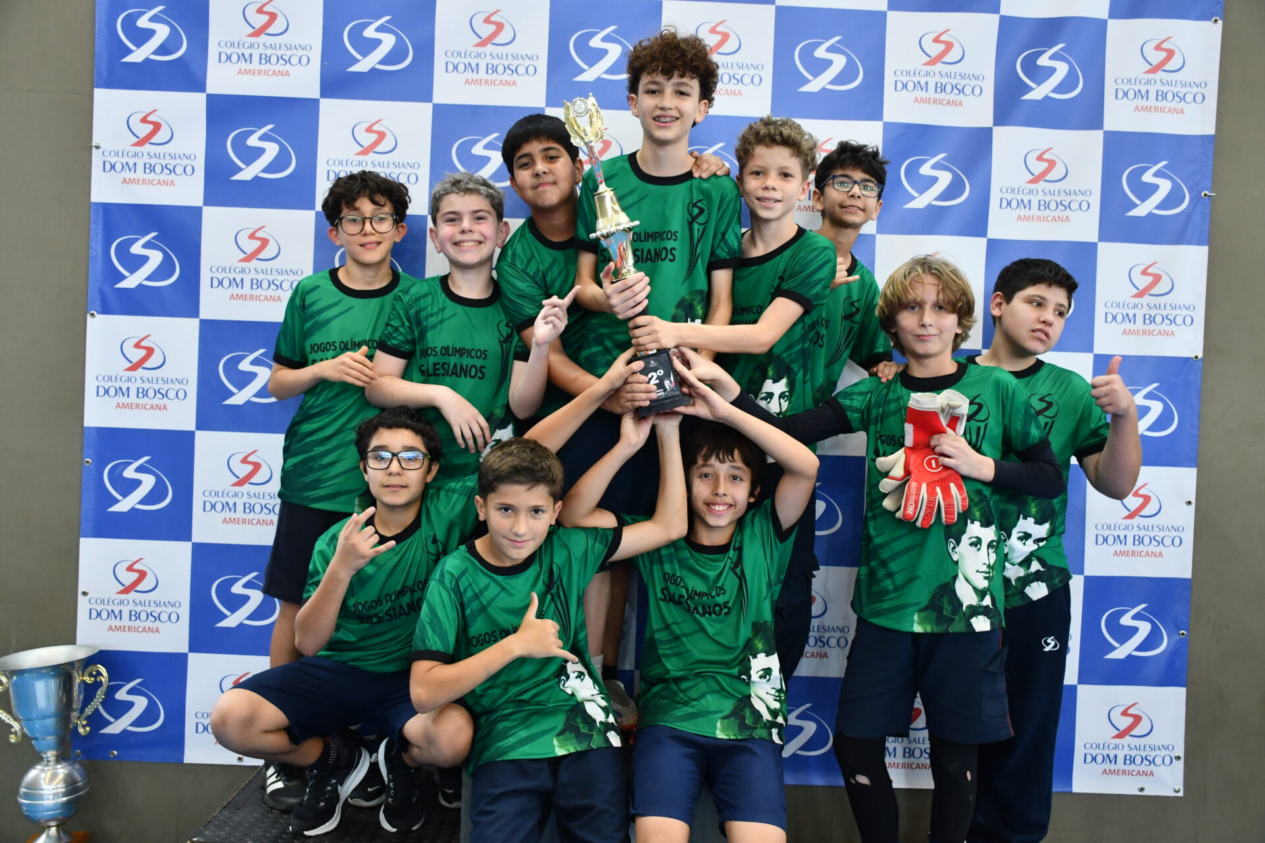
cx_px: 632
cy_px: 422
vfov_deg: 38.9
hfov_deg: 55.8
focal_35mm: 34
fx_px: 1195
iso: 1250
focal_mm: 23
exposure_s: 1/125
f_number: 3.8
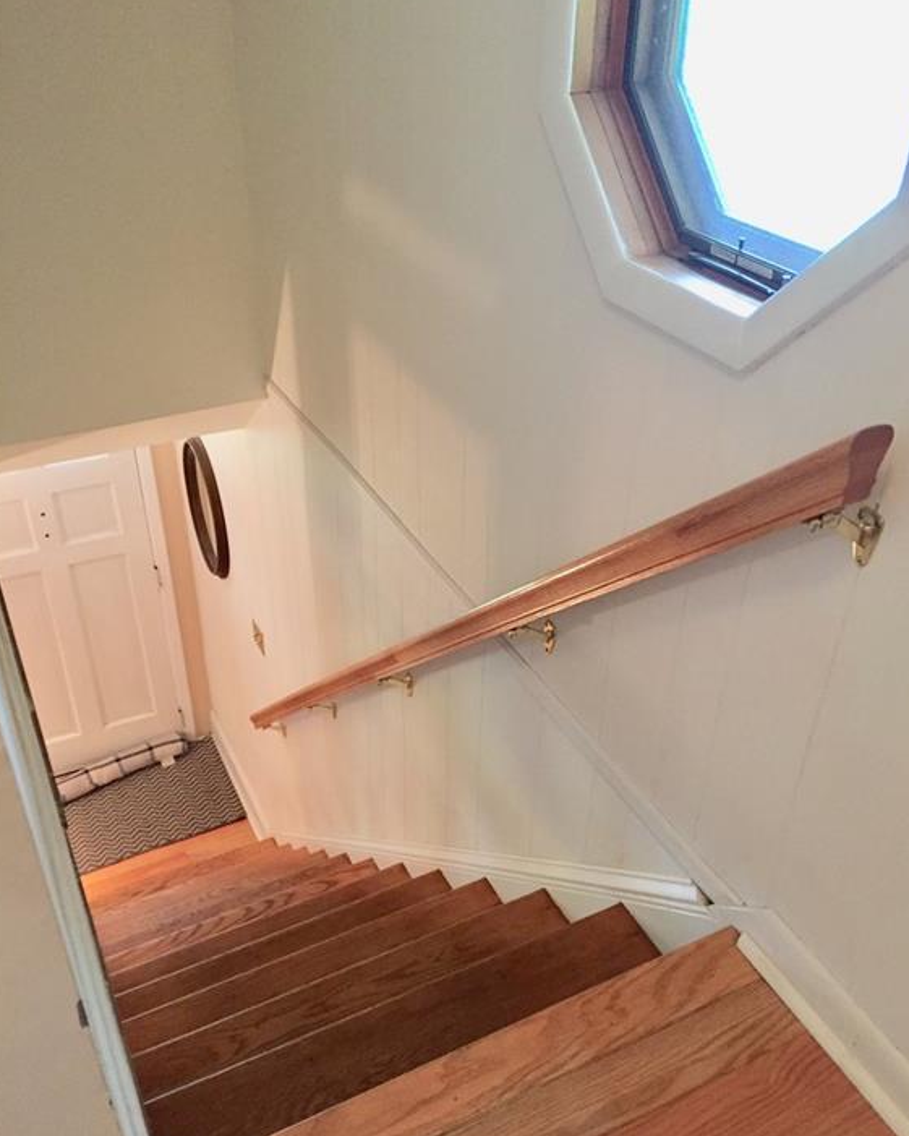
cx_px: 455
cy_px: 606
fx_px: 1042
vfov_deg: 57.1
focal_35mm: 31
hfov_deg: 47.1
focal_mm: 4.15
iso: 200
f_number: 2.2
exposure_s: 1/30
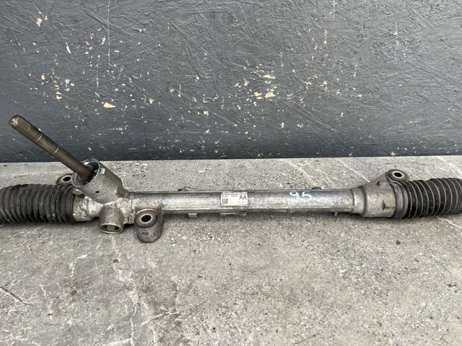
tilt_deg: -32.9
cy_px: 173
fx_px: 347
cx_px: 231
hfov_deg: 67.3
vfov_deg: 53.0
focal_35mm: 26
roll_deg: -0.2
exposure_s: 1/314
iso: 50
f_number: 1.6
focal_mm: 5.1
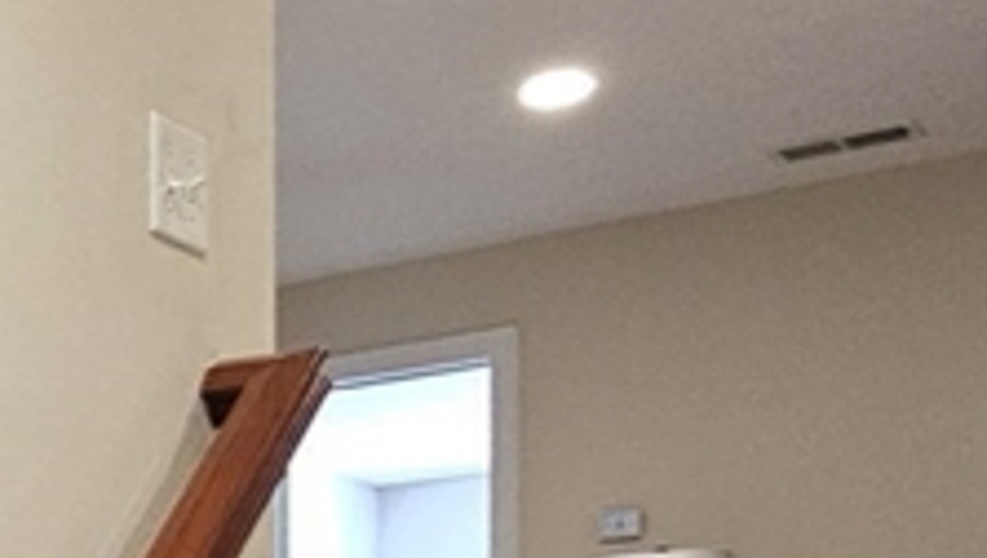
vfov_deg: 17.2
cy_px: 775
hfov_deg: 23.5
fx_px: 1703
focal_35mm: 65
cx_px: -606
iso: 400
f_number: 2.2
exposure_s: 1/60.2
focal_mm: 2.2
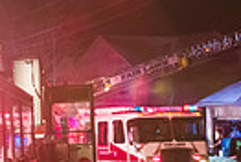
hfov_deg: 15.7
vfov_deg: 10.8
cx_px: 2
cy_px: 80
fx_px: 859
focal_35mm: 128
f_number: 3.2
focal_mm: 29
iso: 1600
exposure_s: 1/125
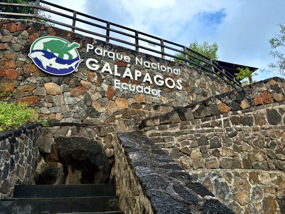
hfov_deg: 67.3
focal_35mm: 26
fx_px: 214
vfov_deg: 53.1
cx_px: 142
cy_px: 107
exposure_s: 1/680
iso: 64
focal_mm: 5.96
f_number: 1.6
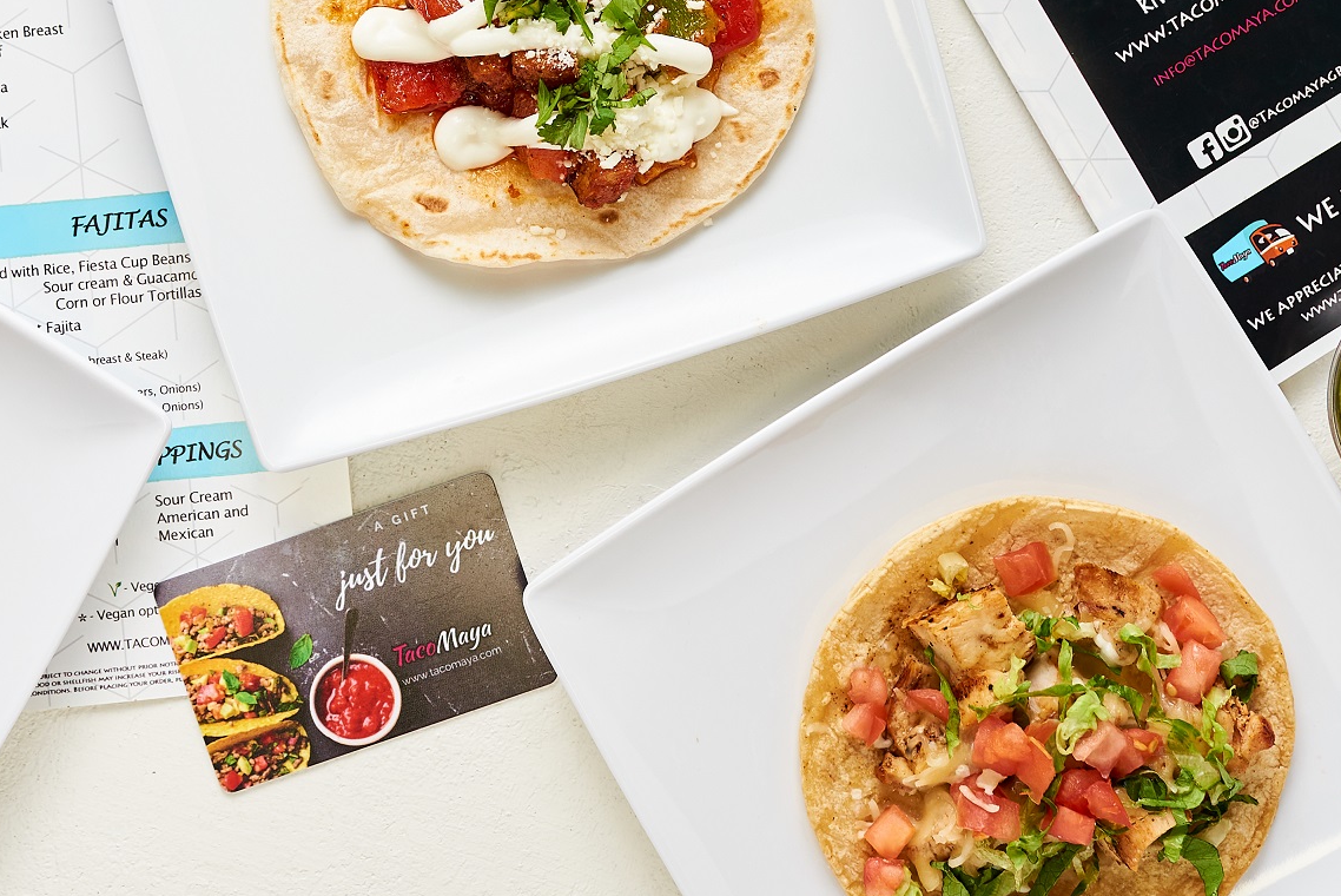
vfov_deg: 18.0
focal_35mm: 74
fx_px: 2758
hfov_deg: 27.3
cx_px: 526
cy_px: 16
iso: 200
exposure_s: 1/200
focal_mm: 35
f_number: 4.5
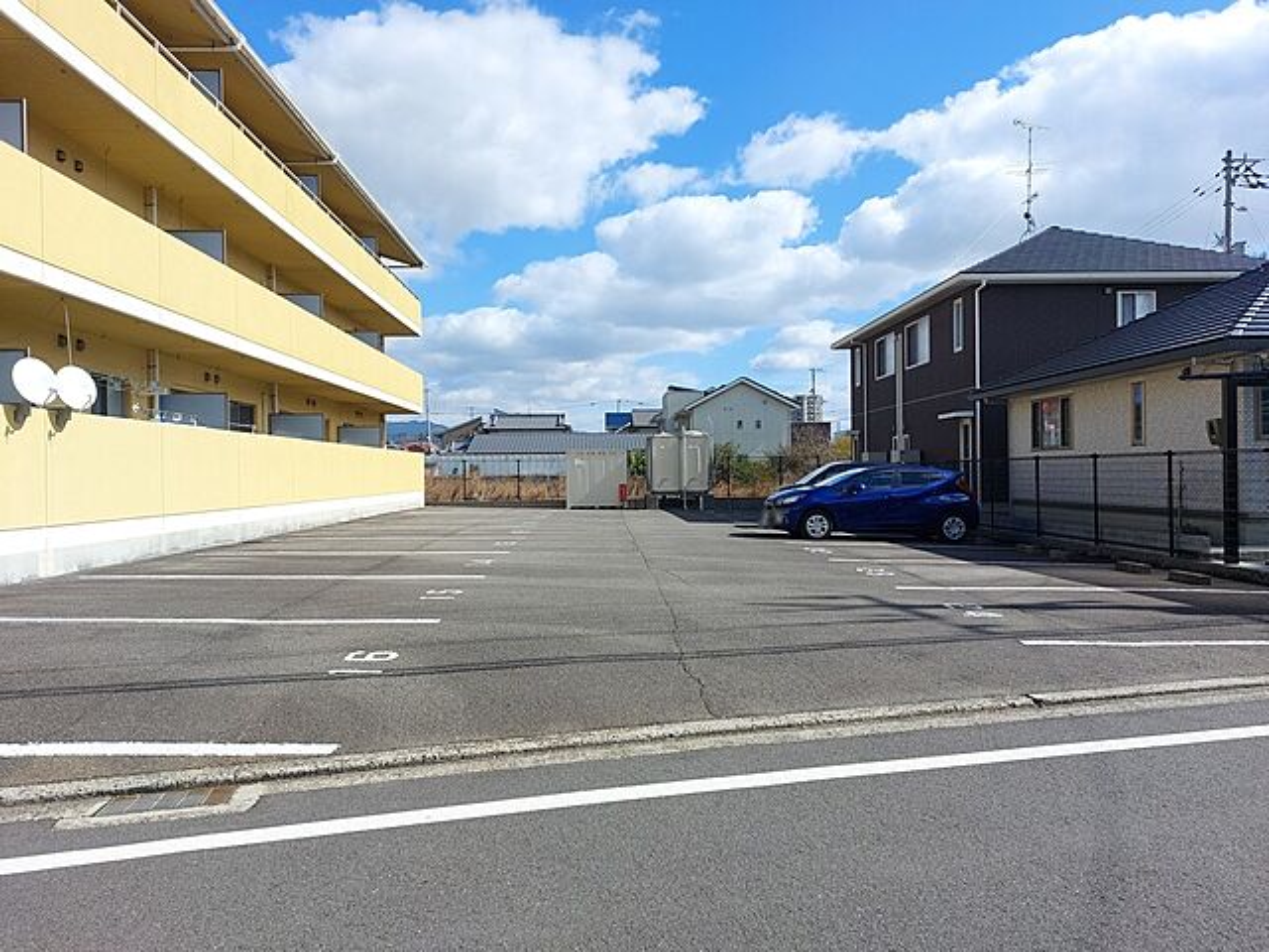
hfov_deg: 71.6
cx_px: 634
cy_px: 476
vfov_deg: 56.8
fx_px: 880
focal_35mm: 24
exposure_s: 1/1052
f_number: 1.8
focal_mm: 5.23
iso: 25
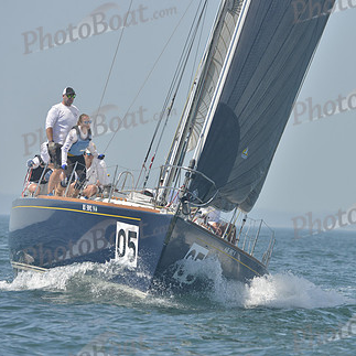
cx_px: 235
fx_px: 3909
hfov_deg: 5.2
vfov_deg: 5.2
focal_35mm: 336
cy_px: 169
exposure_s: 1/1000
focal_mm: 220
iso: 280
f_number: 7.1
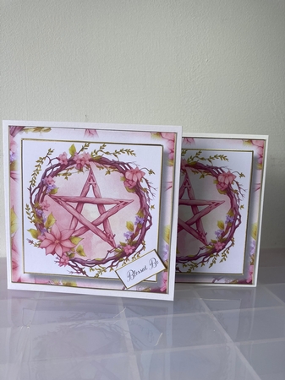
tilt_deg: -8.6
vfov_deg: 63.5
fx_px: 308
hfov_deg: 49.7
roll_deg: -3.3
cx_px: 142
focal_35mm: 28
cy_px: 190
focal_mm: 3.99
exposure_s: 1/159
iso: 20
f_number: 1.8
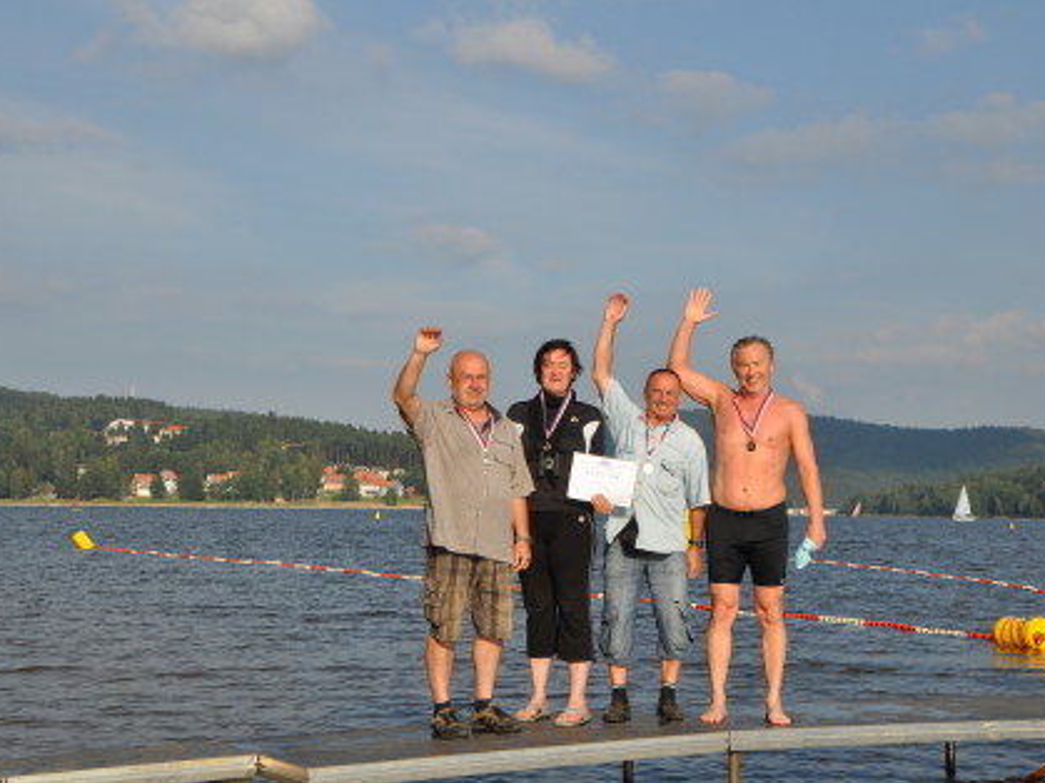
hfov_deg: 29.4
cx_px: 521
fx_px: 1992
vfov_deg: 22.2
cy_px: 394
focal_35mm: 66
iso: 200
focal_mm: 40
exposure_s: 1/400
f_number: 10
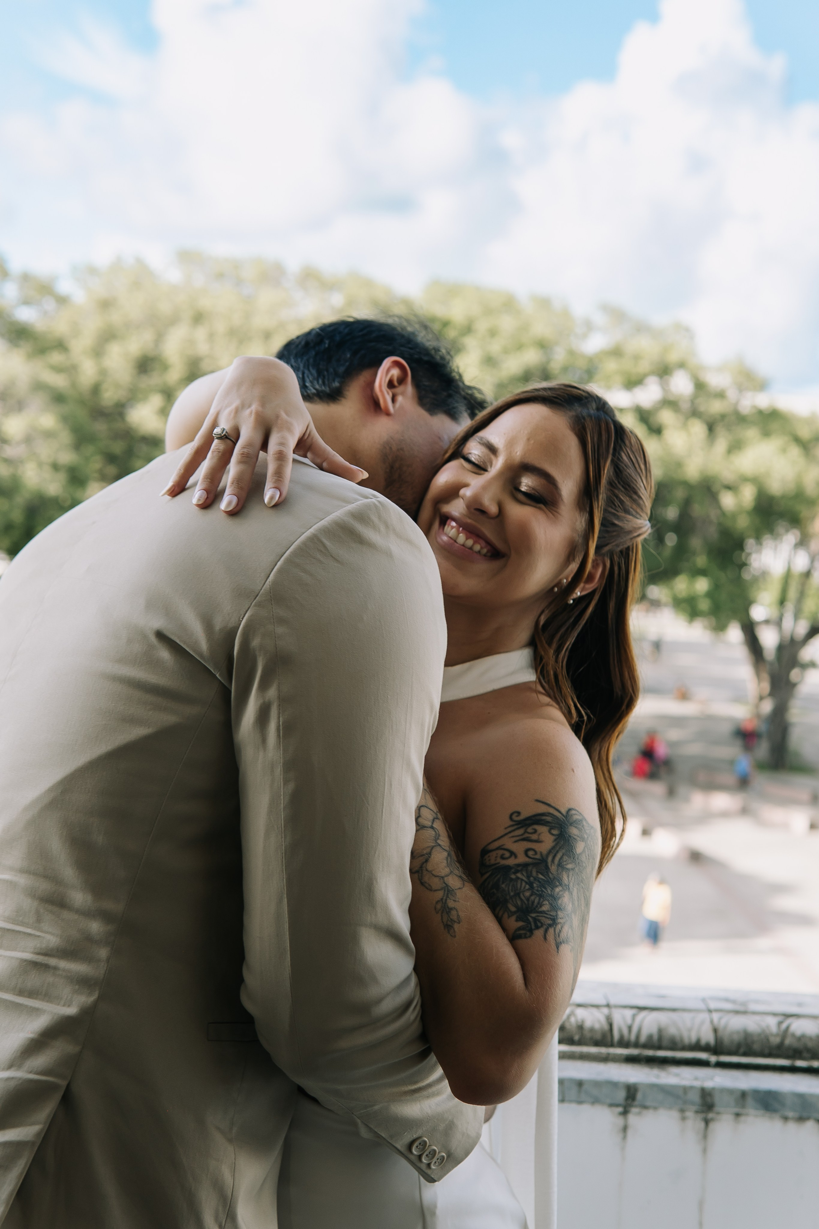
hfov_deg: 29.9
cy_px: 614
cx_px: 410
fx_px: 1536
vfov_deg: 43.6
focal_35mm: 45
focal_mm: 30
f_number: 3.2
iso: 100
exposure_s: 1/200
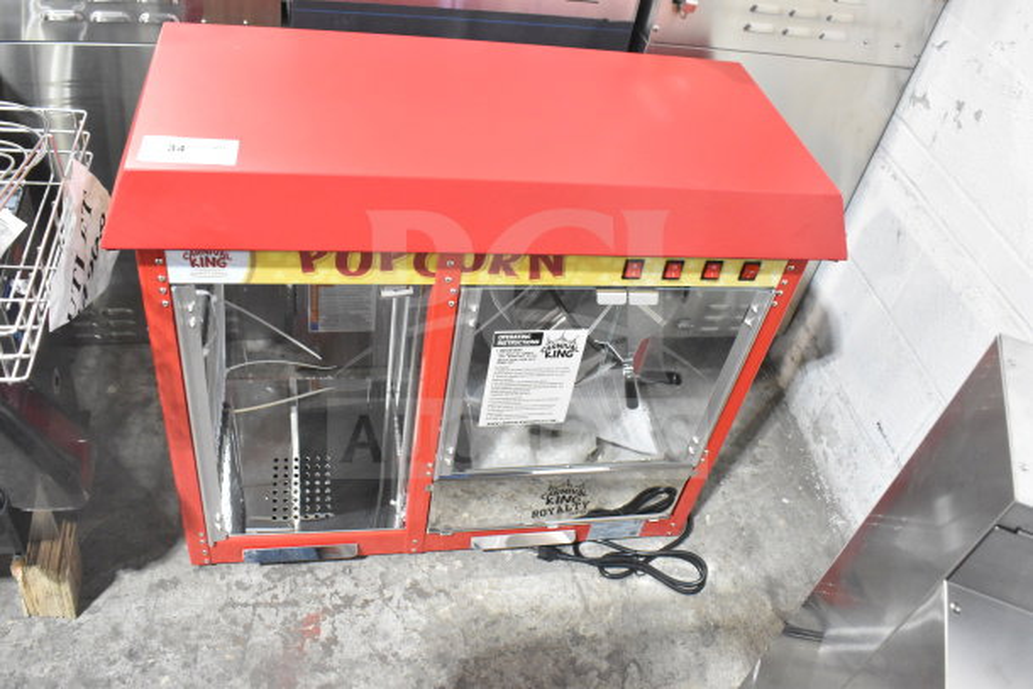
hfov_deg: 61.9
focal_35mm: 30
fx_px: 861
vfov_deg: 43.6
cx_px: 516
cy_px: 344
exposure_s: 1/125
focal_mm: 20
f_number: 5.6
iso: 6400
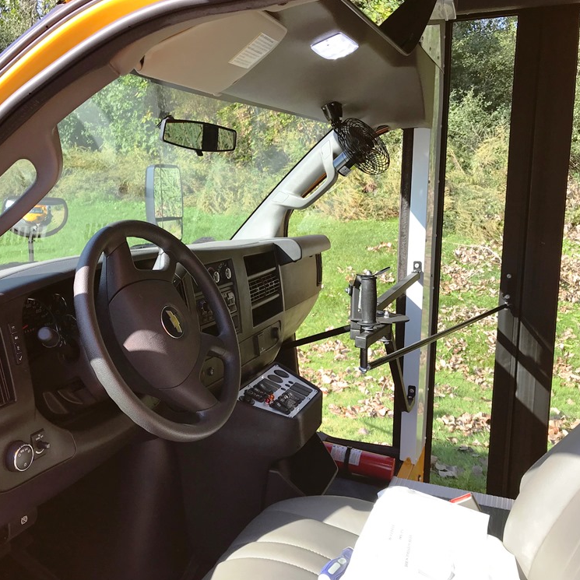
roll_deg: -1.5
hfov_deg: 48.2
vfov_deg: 48.4
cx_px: 234
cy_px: 285
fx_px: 645
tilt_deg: -10.4
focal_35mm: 34
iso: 20
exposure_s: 1/465
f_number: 1.8
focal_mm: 3.99
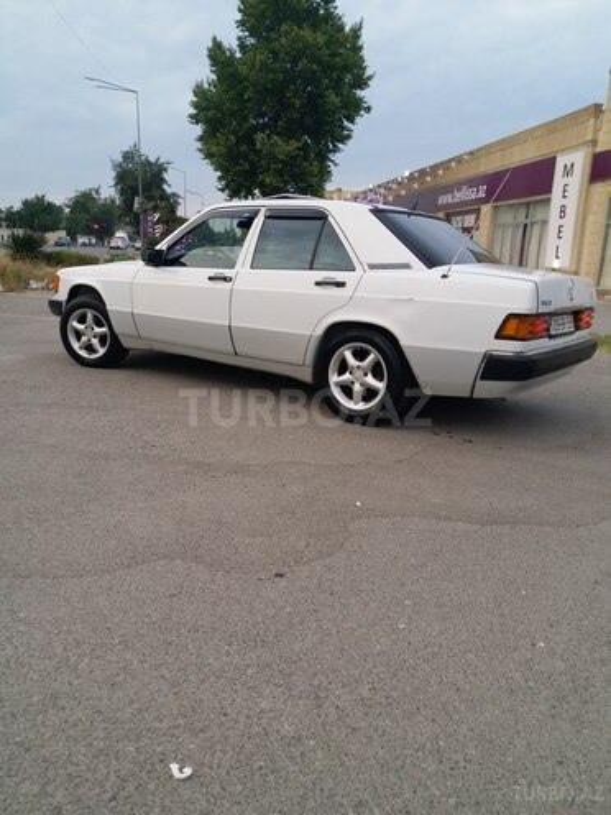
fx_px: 635
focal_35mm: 27
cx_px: 306
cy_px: 408
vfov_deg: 65.3
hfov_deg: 51.4
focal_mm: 3.7
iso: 50
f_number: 1.9
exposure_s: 1/50
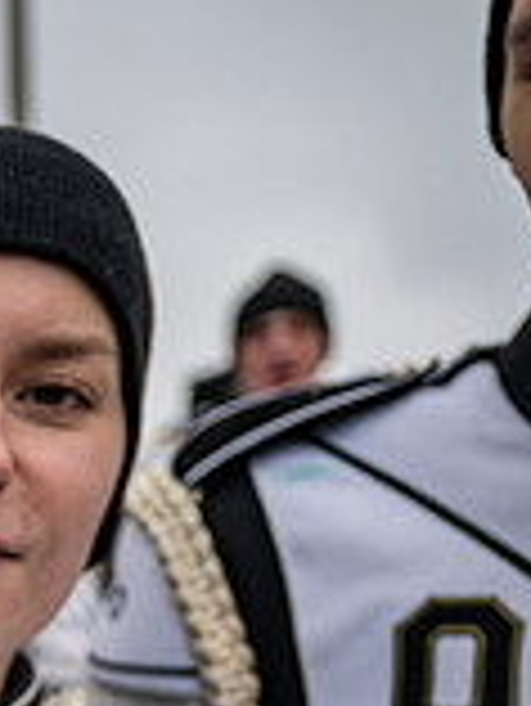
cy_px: 821
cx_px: -702
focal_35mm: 85
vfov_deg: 21.5
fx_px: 1736
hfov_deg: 13.4
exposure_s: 1/500
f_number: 2.8
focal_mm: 24
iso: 160
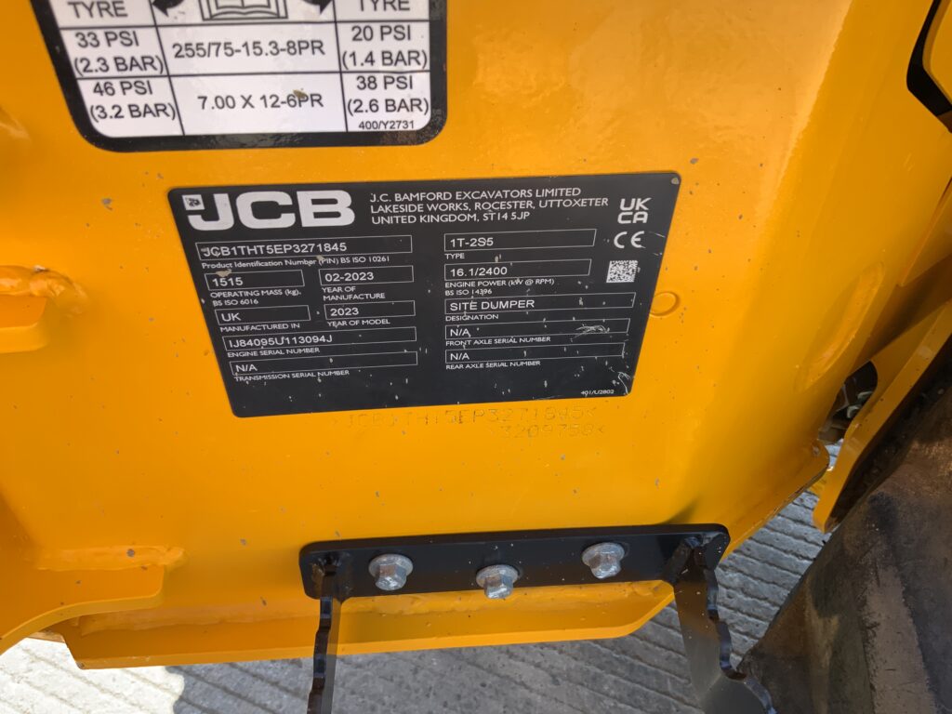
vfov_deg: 48.2
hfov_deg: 61.7
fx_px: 798
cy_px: 357
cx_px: 476
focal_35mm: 29
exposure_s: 1/134
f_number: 1.8
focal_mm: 3
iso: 16
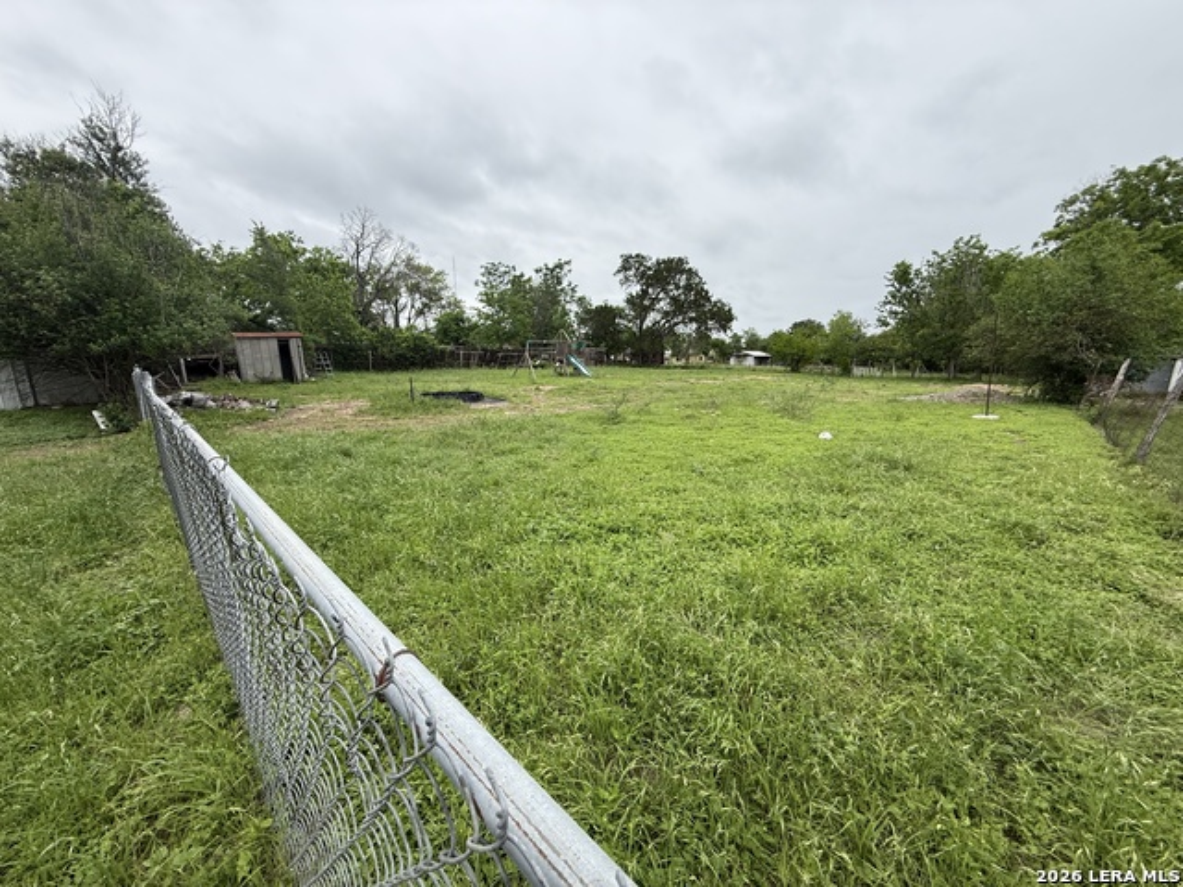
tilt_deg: -9.3
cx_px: 592
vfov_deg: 85.7
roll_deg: +1.5
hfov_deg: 102.1
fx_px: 478
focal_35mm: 14
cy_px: 444
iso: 50
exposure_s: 1/393
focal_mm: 2.22
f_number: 2.2
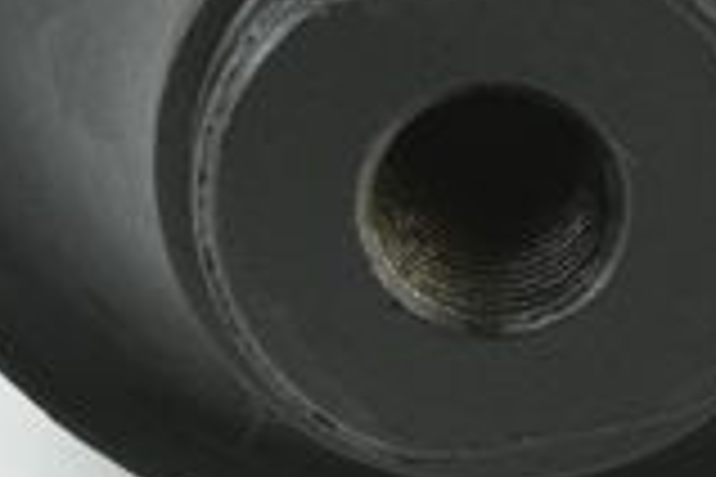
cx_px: 486
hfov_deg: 7.6
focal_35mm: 271
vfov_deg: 5.1
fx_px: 5389
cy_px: 144
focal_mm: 60
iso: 64
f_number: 32
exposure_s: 1/2
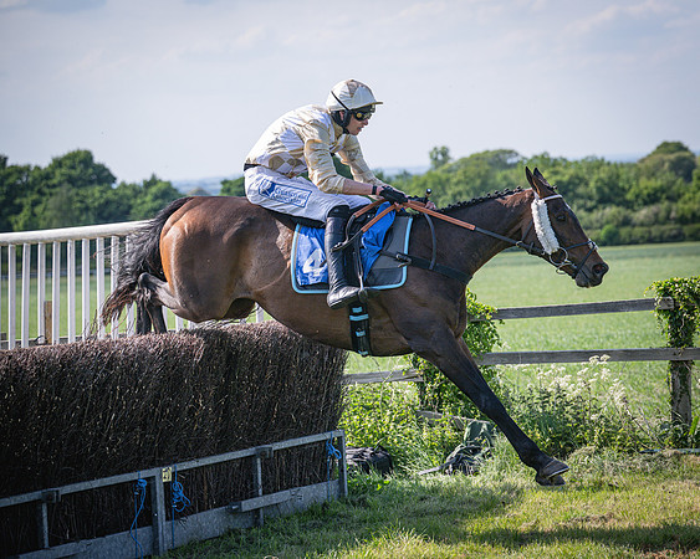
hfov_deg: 16.5
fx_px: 2414
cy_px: 278
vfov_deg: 13.2
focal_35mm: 117
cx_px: 396
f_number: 4
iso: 400
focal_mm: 101
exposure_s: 1/3200
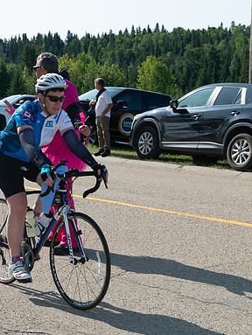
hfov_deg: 15.3
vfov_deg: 20.4
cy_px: 168
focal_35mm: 96
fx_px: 930
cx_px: 27
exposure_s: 1/400
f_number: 10
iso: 250
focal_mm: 66
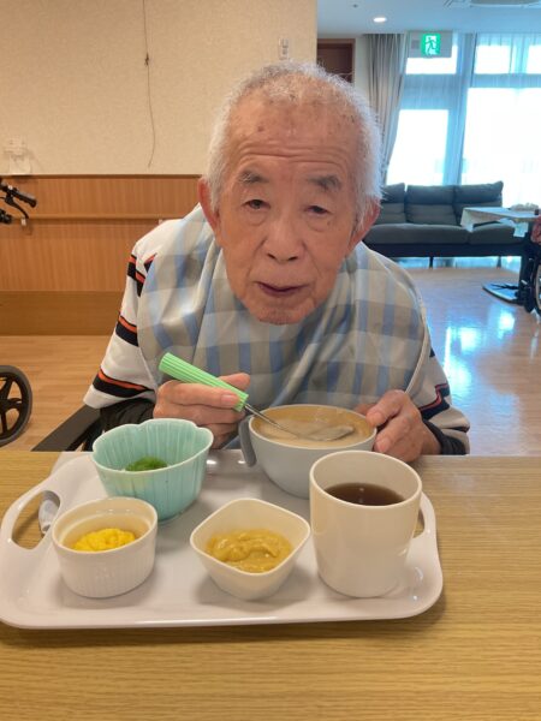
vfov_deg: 61.7
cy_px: 360
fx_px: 604
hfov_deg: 48.2
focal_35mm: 29
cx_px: 270
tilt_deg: -17.0
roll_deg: +0.2
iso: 80
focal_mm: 3
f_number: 1.8
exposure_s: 1/60
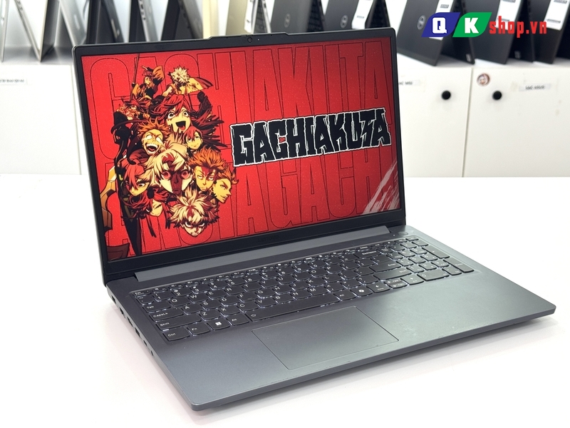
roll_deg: +0.5
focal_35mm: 48
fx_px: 790
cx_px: 285
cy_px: 214
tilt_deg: -20.1
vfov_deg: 30.3
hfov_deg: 39.7
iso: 80
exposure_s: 1/100
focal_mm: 6.76
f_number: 1.78
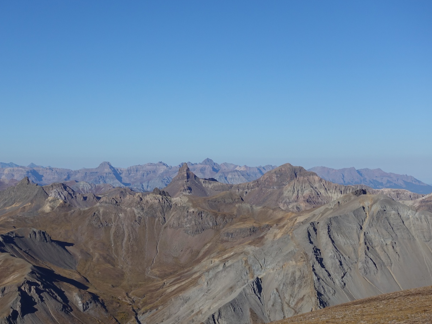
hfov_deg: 22.2
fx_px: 1099
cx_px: 176
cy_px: 154
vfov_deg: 16.8
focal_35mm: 88
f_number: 5.6
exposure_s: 1/125
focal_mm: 25.7
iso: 125
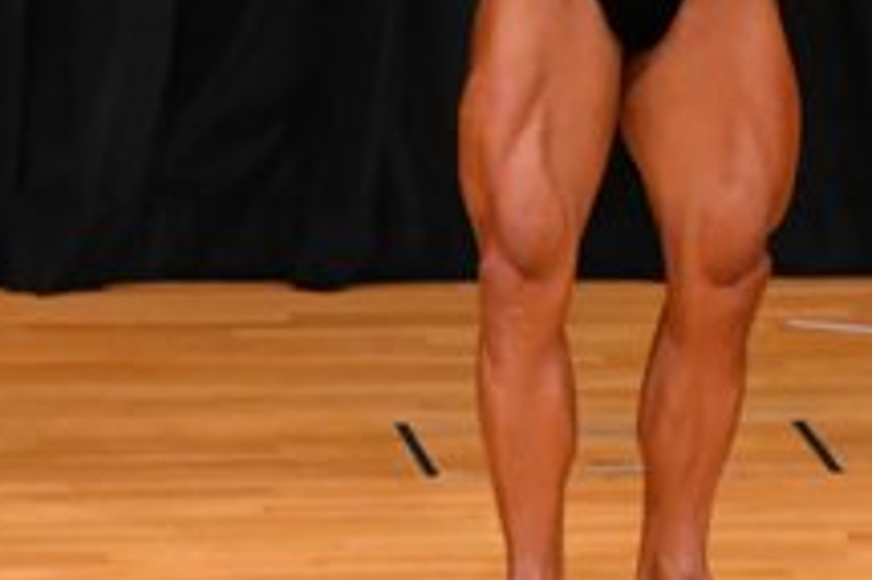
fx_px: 20984
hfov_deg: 2.4
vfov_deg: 1.6
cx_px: 1381
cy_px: -89
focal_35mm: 867
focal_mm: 160
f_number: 5.6
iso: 4000
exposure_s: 1/400
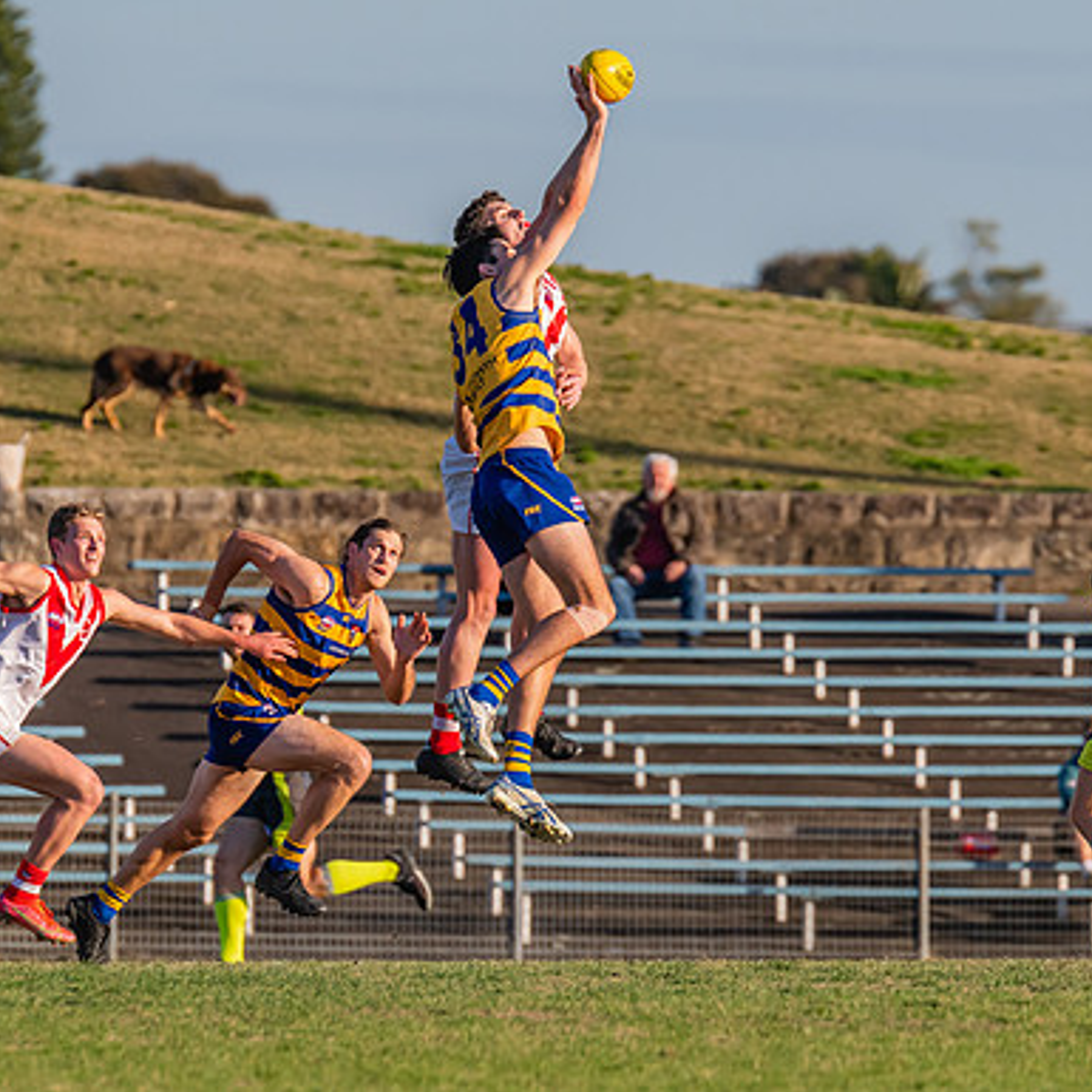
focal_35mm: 727
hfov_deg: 2.4
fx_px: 25947
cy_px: 497
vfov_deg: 2.4
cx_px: 521
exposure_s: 1/1600
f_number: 7.1
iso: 800
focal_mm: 420
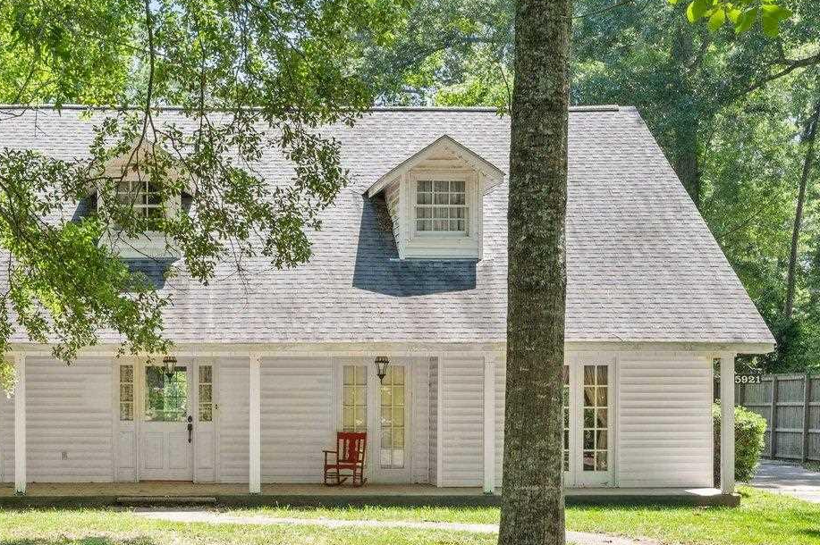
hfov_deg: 29.3
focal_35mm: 67
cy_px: 297
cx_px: 148
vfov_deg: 20.3
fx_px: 1525
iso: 800
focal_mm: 30
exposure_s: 1/400
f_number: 10
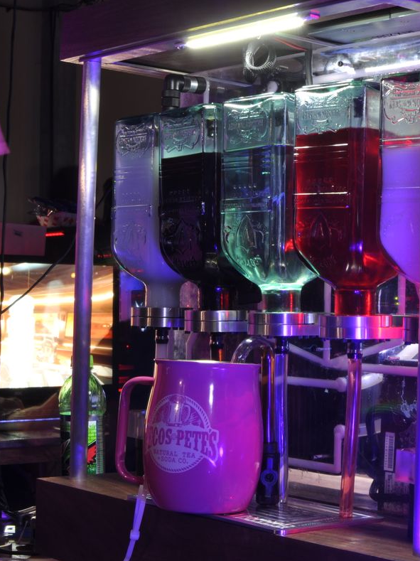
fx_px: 1242
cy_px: 282
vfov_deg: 25.4
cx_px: 338
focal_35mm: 77
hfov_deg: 19.0
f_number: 18
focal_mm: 35
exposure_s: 13
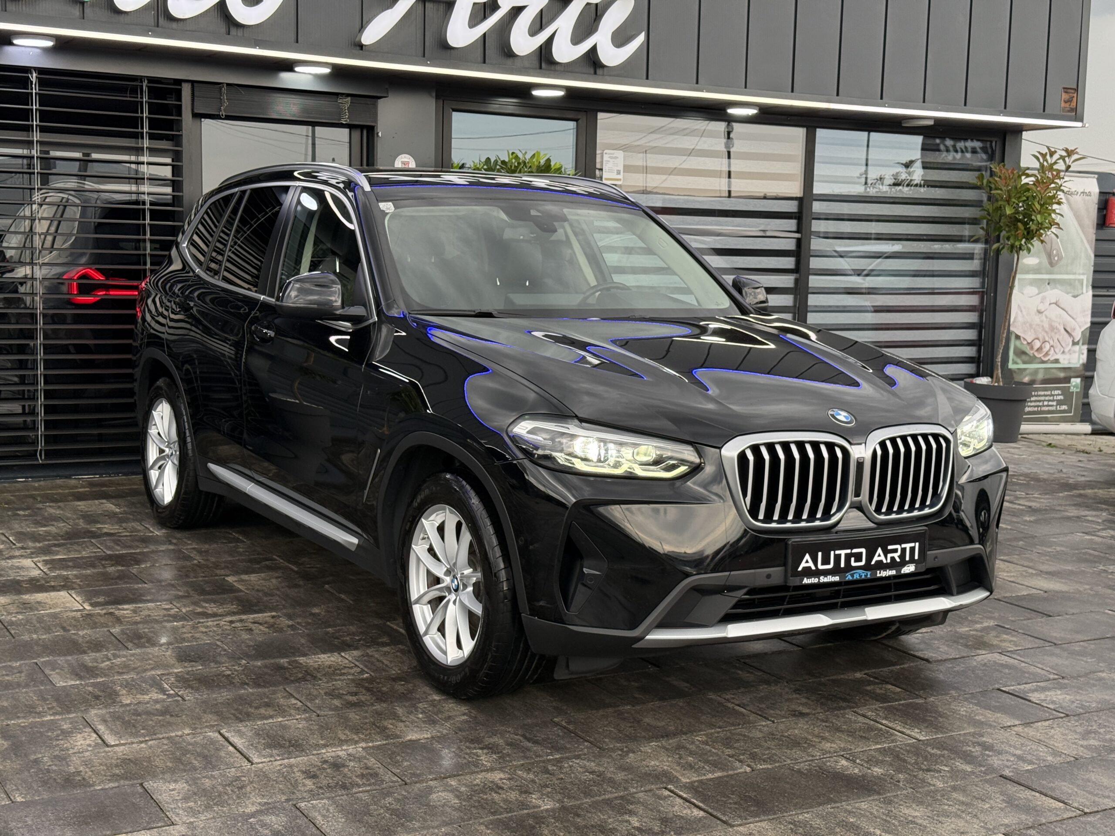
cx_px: 558
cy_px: 418
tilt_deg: -5.5
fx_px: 1546
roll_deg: -2.4
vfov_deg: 30.3
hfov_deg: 39.7
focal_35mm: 48
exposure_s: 1/133
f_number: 1.78
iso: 125
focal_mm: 6.76
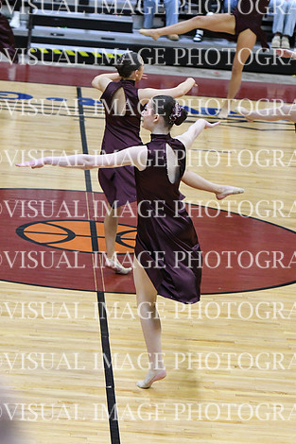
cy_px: 234
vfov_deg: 10.9
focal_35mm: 189
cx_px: 167
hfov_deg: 7.3
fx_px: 2333
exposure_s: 1/400
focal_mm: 102
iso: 4000
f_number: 3.5
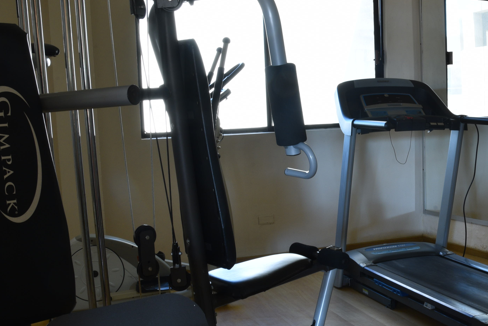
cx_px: 398
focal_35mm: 52
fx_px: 705
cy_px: 195
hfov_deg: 36.7
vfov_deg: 26.0
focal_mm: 24
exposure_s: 4
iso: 200
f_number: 18
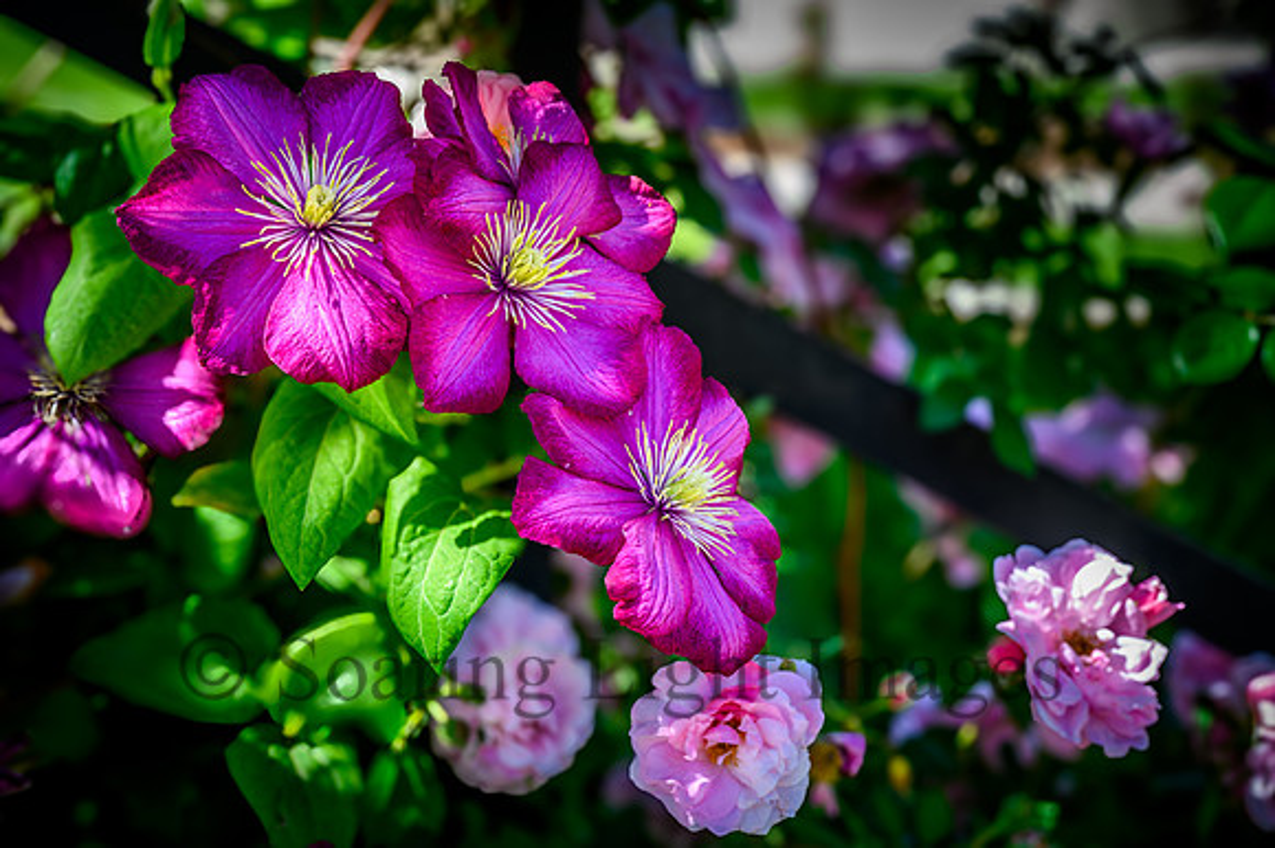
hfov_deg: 30.5
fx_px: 2336
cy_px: 424
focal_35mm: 66
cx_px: 638
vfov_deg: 20.6
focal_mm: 66
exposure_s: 1/25
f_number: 10
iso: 100
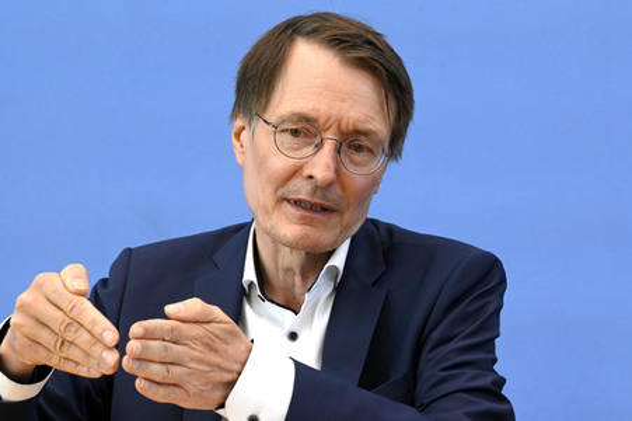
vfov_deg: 11.4
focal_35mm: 120
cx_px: 316
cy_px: 210
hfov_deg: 17.1
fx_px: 2105
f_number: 9
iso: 3200
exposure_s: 1/320
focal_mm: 120
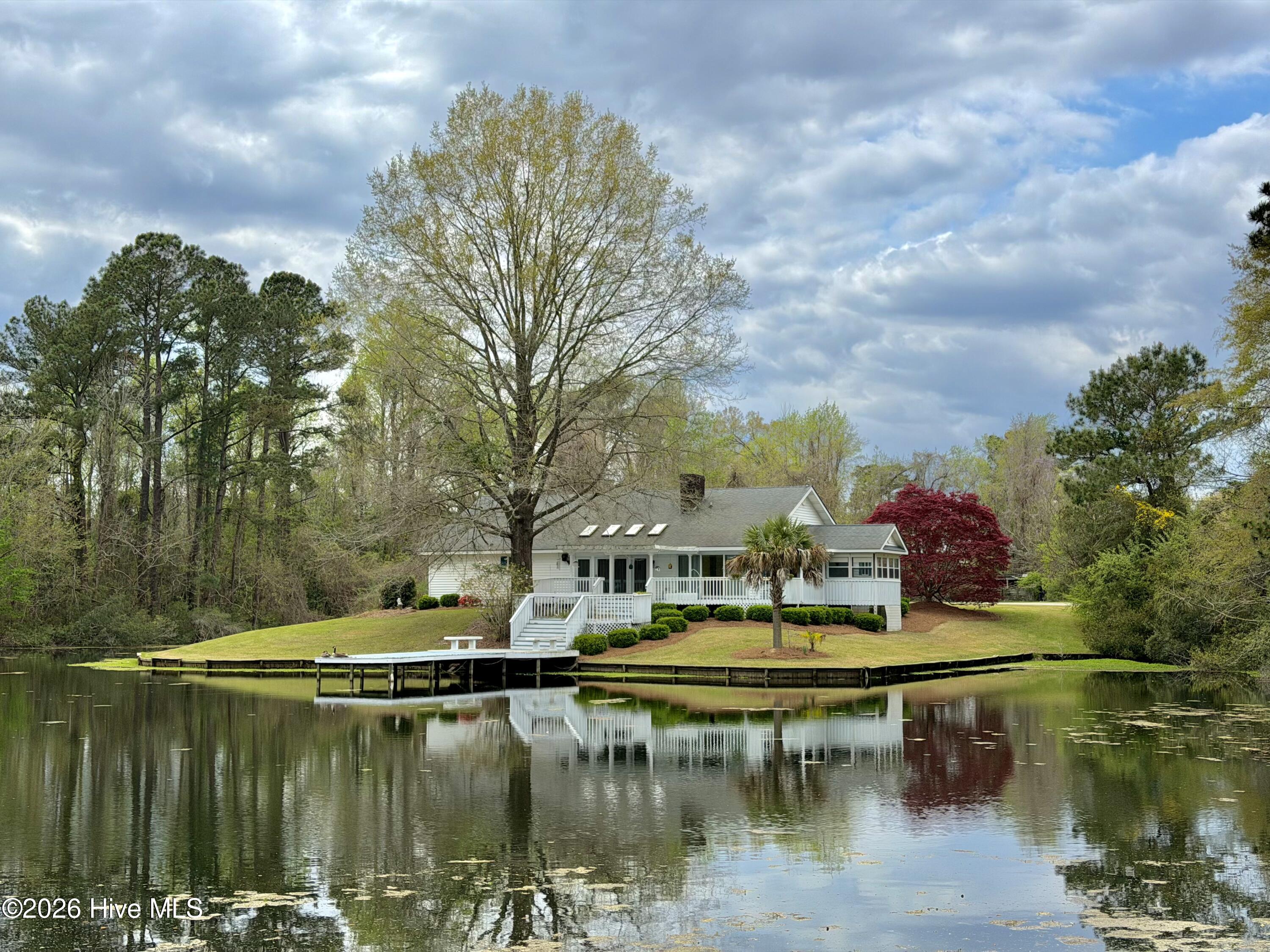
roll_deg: +0.0
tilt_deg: +4.6
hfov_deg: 39.7
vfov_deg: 30.3
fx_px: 1761
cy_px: 476
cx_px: 635
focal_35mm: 48
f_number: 1.78
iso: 64
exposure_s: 1/4878
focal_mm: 6.76
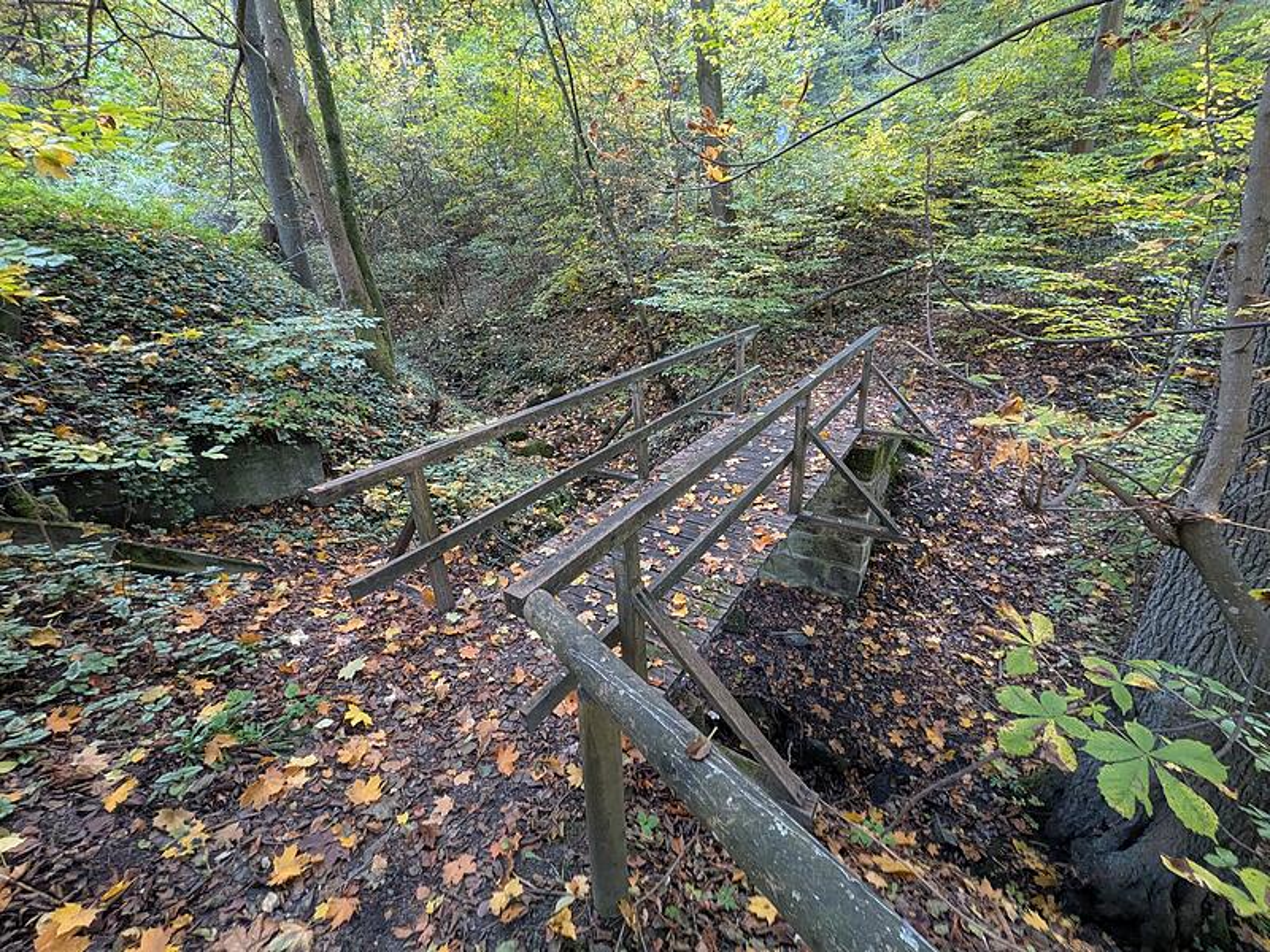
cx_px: 635
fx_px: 514
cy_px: 476
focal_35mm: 14
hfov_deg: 102.1
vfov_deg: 85.7
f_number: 2.2
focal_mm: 1.83
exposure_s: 1/50
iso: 449
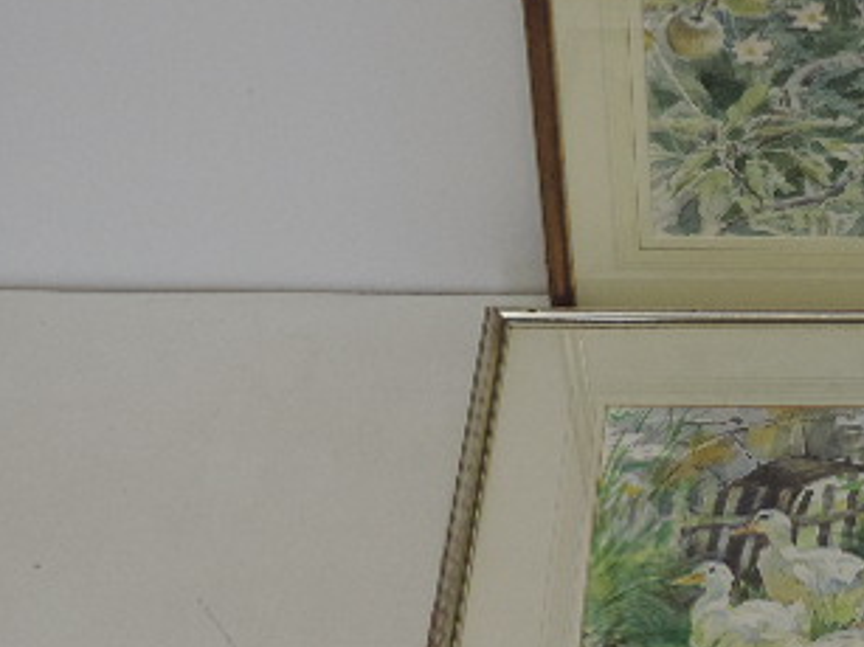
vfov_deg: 20.1
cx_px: 780
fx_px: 1821
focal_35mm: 73
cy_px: 273
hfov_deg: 25.8
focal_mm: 6.2
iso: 320
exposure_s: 1/50
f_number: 3.3
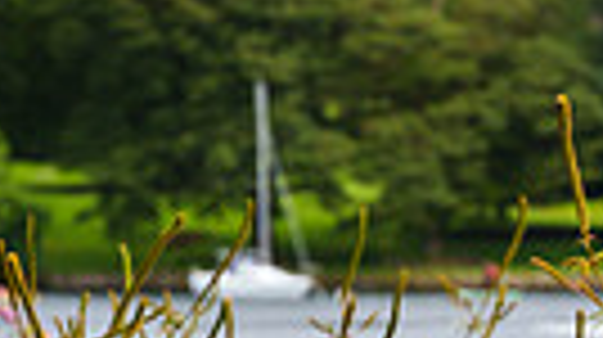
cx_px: 1017
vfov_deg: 3.5
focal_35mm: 341
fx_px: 5446
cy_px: 390
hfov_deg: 6.2
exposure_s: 1/1250
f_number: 5
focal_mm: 75
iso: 200
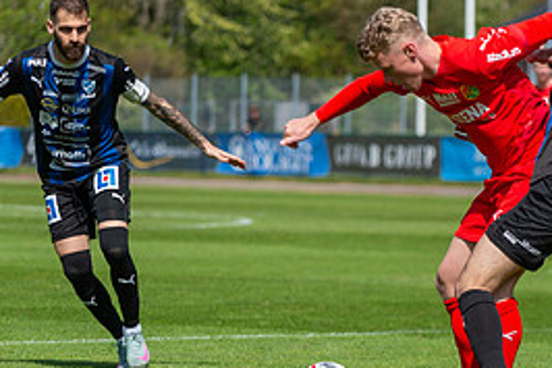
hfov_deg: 6.3
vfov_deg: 4.2
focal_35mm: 325
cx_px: 462
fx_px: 4980
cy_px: 275
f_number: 4
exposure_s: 1/1000
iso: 100
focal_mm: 130
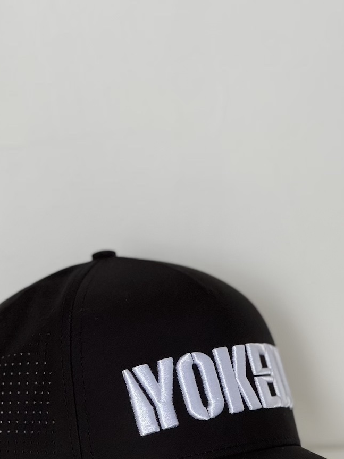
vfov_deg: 16.5
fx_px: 1577
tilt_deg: -5.3
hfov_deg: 12.4
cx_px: 147
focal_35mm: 119
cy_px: 291
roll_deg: -0.4
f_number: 2.8
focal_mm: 9
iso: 200
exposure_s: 1/92
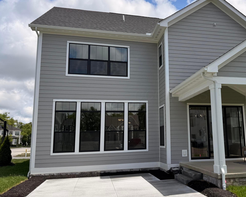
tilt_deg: +9.5
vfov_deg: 42.2
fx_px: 255
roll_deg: +1.6
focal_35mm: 35
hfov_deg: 50.2
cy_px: 95
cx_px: 172
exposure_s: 1/6711
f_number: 1.78
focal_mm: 6.76
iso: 80
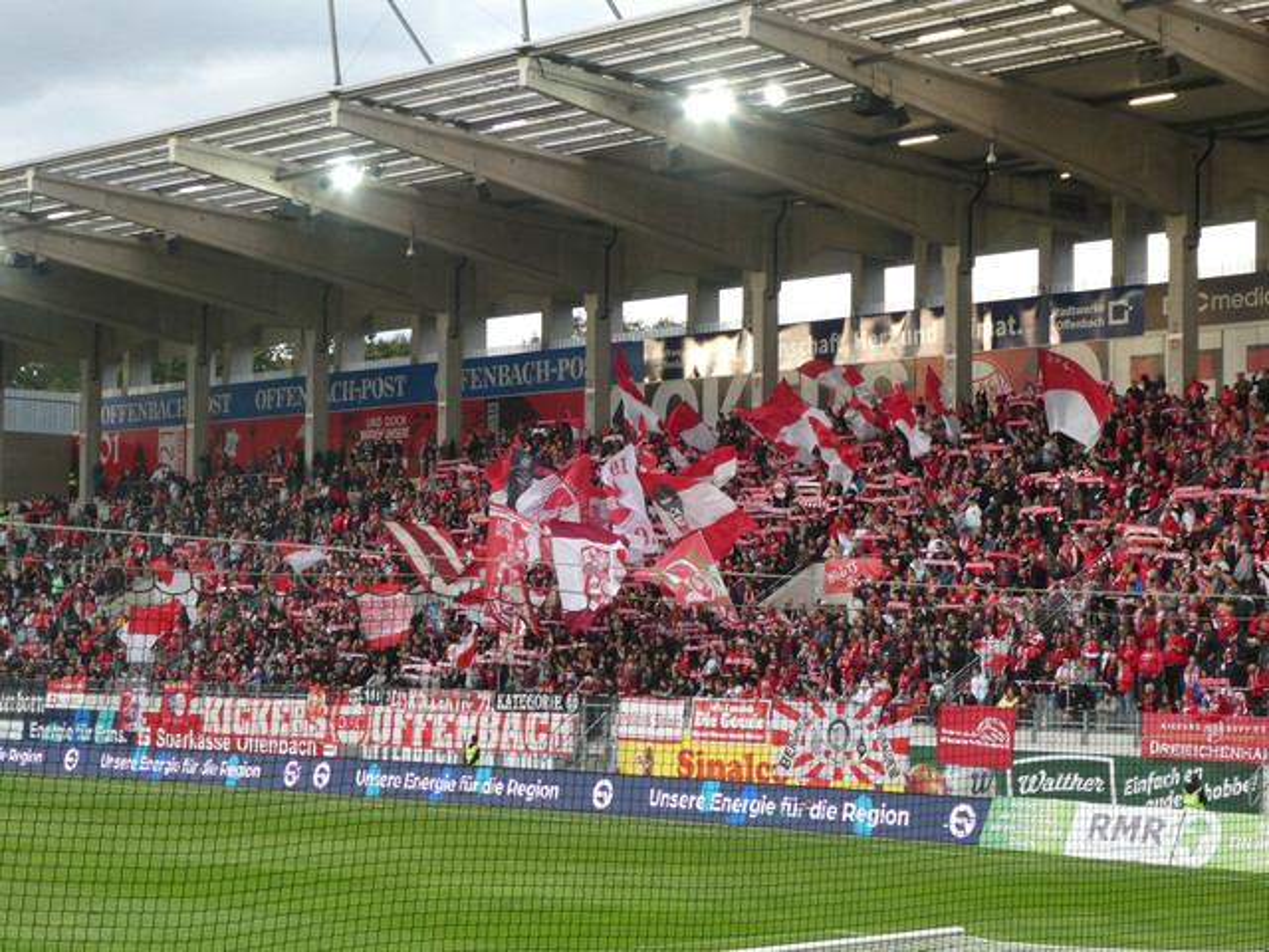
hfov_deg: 27.8
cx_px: 634
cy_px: 476
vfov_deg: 21.0
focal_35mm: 70
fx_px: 2566
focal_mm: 12.5
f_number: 4.5
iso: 160
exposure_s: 1/80
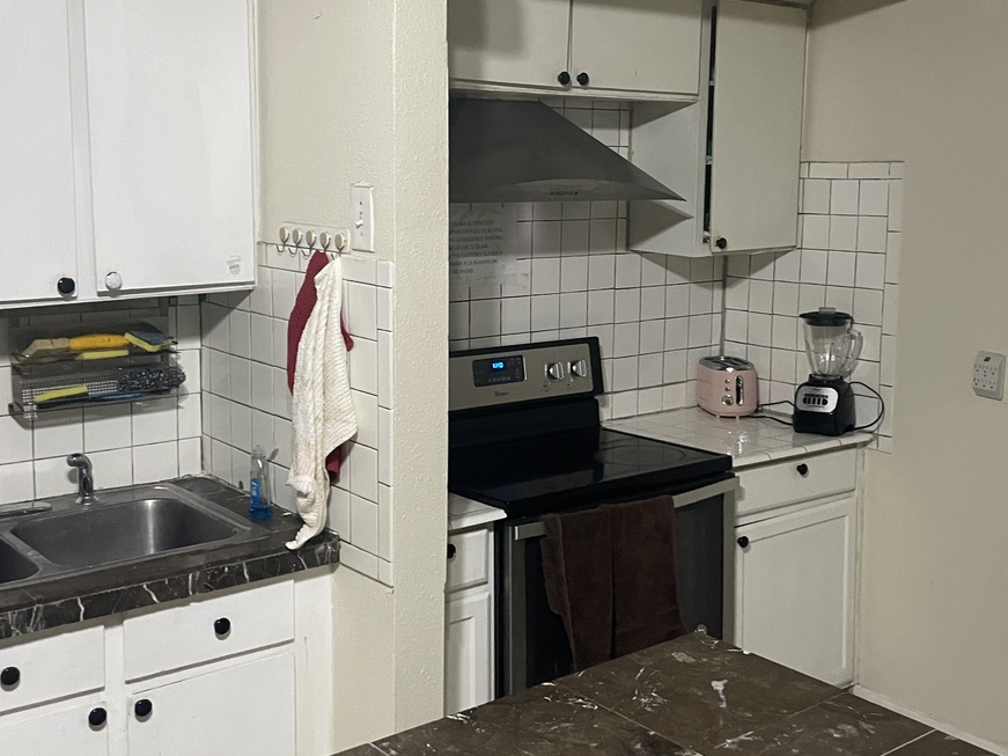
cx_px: 602
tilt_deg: -8.6
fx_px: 1252
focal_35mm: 43
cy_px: 342
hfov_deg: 43.6
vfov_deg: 33.6
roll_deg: -1.0
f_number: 1.6
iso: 320
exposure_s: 1/60
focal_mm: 4.2
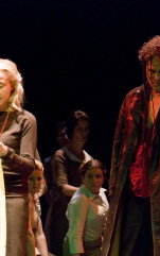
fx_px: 1414
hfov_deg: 6.5
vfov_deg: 10.3
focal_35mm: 203
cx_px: 76
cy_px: 126
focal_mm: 80
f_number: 5.6
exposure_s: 1/50
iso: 1250
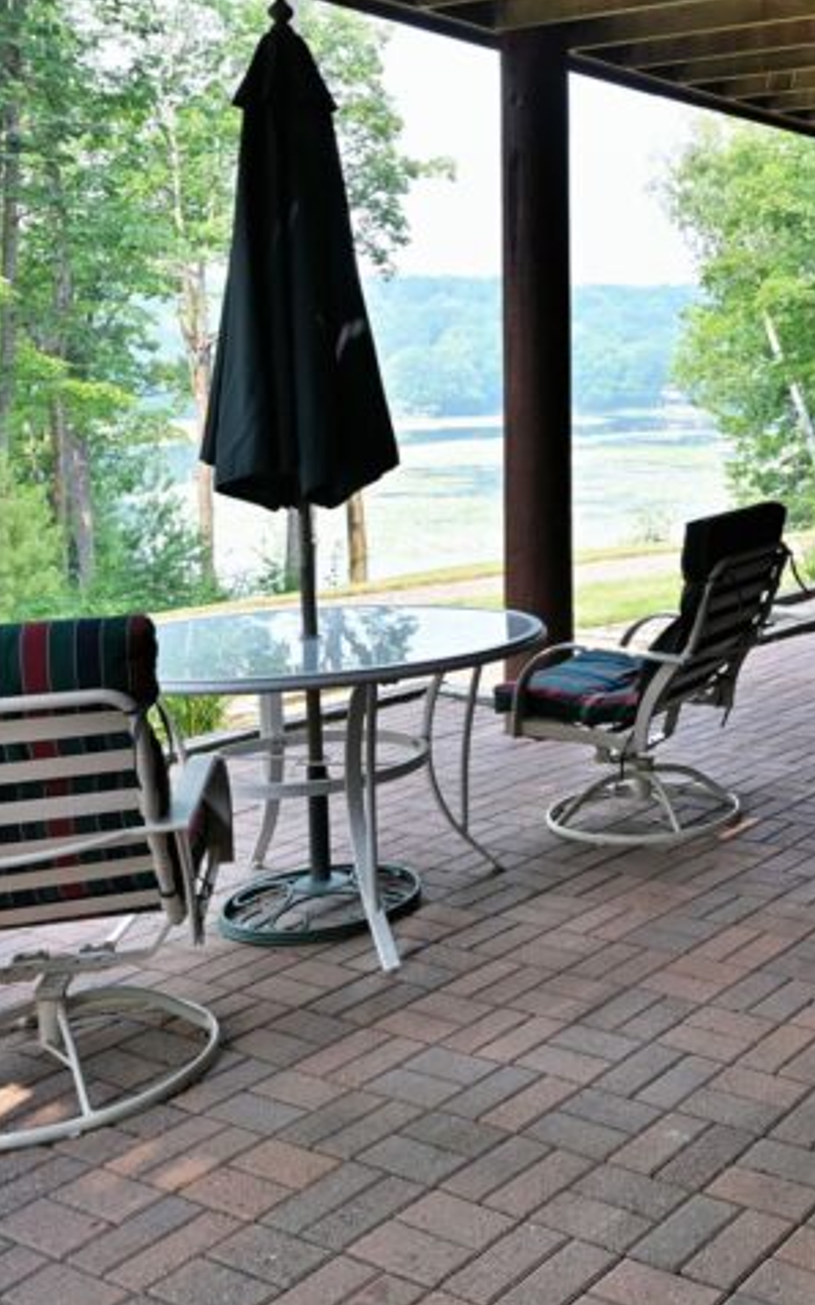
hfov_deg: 28.5
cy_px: 416
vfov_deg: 47.3
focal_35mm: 41
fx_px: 1458
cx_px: 889
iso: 250
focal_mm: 16
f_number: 5.6
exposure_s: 1/200
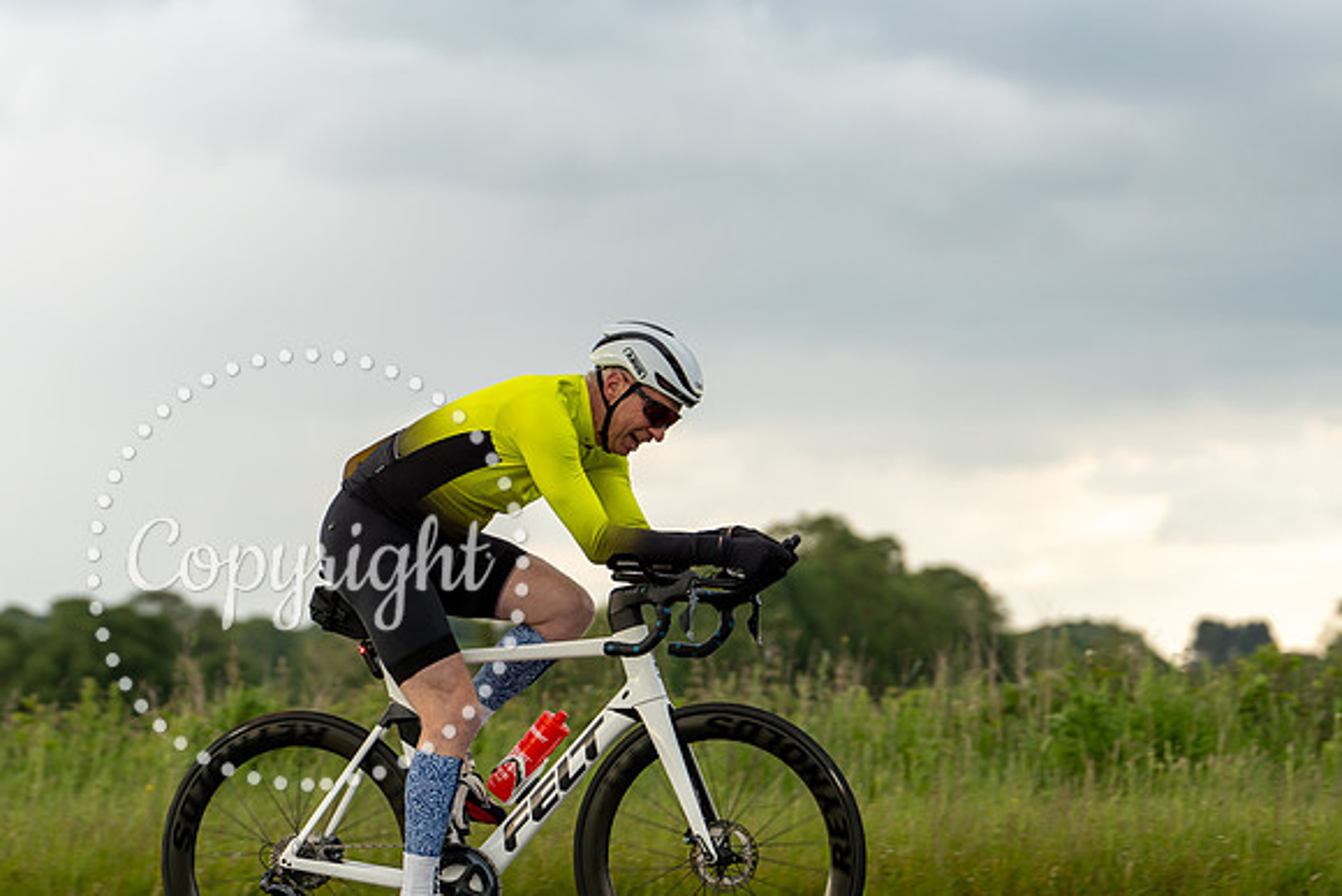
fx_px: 5047
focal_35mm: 135
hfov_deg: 15.1
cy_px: 423
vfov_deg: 10.1
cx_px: 530
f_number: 3.2
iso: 250
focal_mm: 98
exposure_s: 1/500
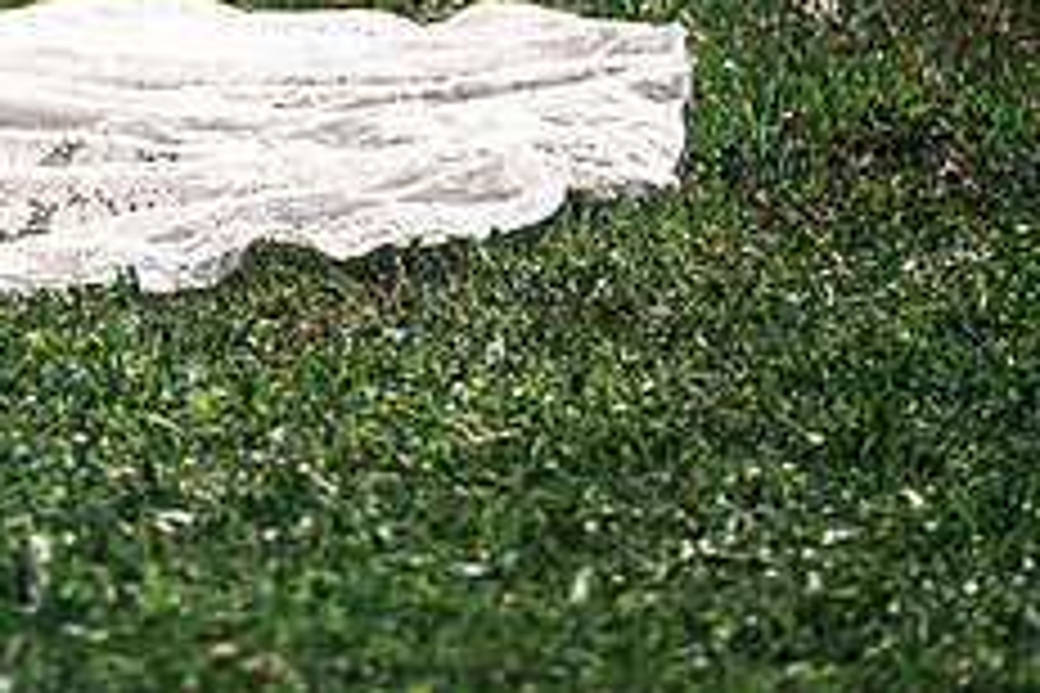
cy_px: -173
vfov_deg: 2.6
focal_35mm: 528
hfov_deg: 3.9
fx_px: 15252
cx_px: -171
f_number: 2.8
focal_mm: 140
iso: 160
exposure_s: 1/1400
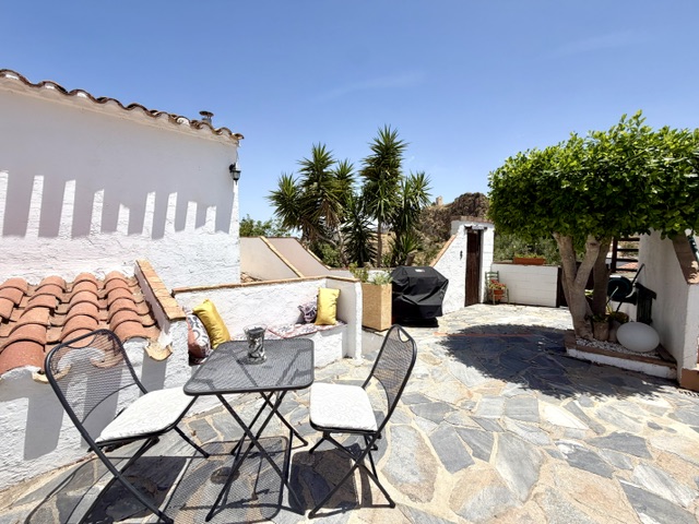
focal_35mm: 14
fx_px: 283
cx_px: 350
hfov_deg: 102.1
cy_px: 262
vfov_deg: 85.7
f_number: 2.2
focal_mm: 2.22
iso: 20
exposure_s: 1/1339
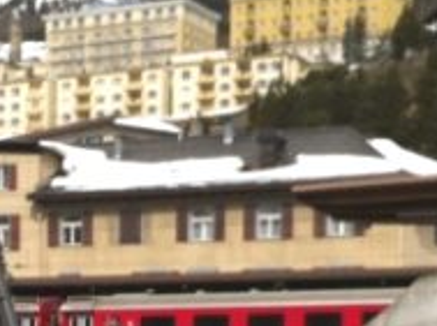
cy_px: 449
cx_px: 160
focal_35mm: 142
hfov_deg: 13.9
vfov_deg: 10.2
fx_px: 1789
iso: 80
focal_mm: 3.85
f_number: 2.8
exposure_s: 1/1676
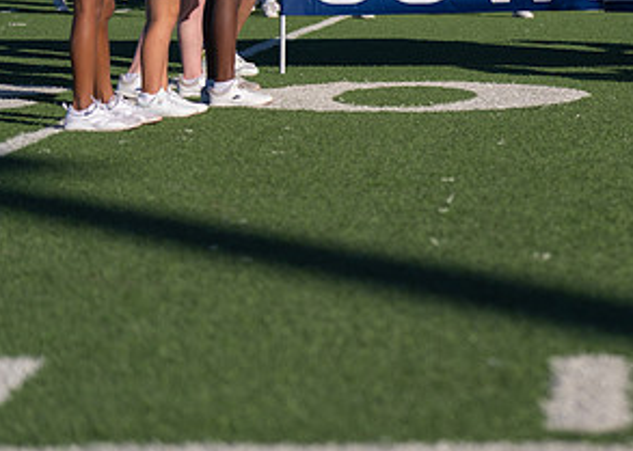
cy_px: 19
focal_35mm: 148
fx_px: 2659
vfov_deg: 9.6
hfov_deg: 13.4
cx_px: 603
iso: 100
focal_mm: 70
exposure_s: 1/4000
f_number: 2.8
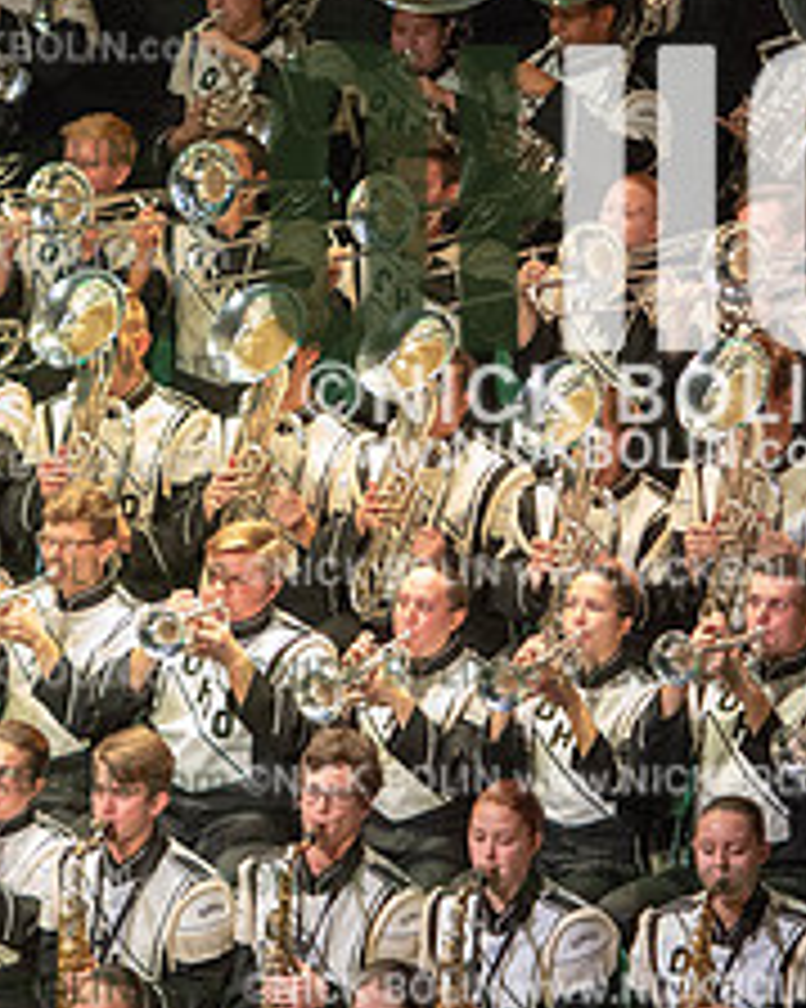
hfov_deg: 4.2
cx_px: 585
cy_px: 256
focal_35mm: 364
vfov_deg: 5.3
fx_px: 10861
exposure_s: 1/640
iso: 8000
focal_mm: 150
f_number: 2.8
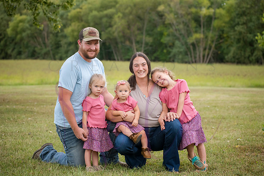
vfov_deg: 16.4
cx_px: 132
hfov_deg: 24.3
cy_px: 88
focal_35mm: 83
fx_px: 612
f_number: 4.5
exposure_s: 1/500
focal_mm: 80
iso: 400
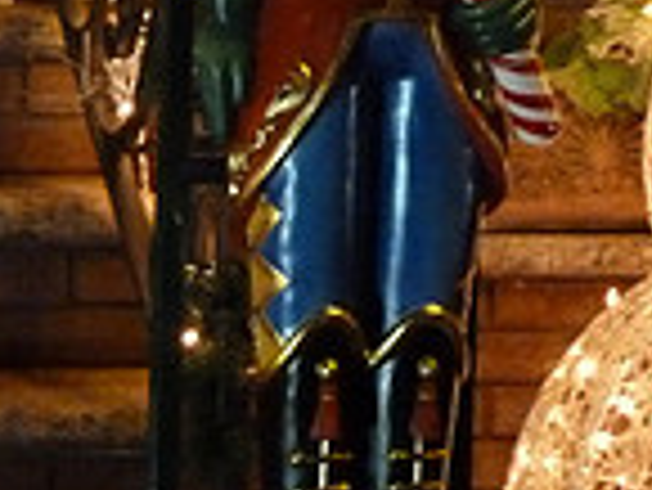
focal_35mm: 220
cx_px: -436
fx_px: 4147
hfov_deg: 8.7
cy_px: -92
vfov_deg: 6.7
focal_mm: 9.1
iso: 800
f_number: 3.9
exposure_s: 1/10
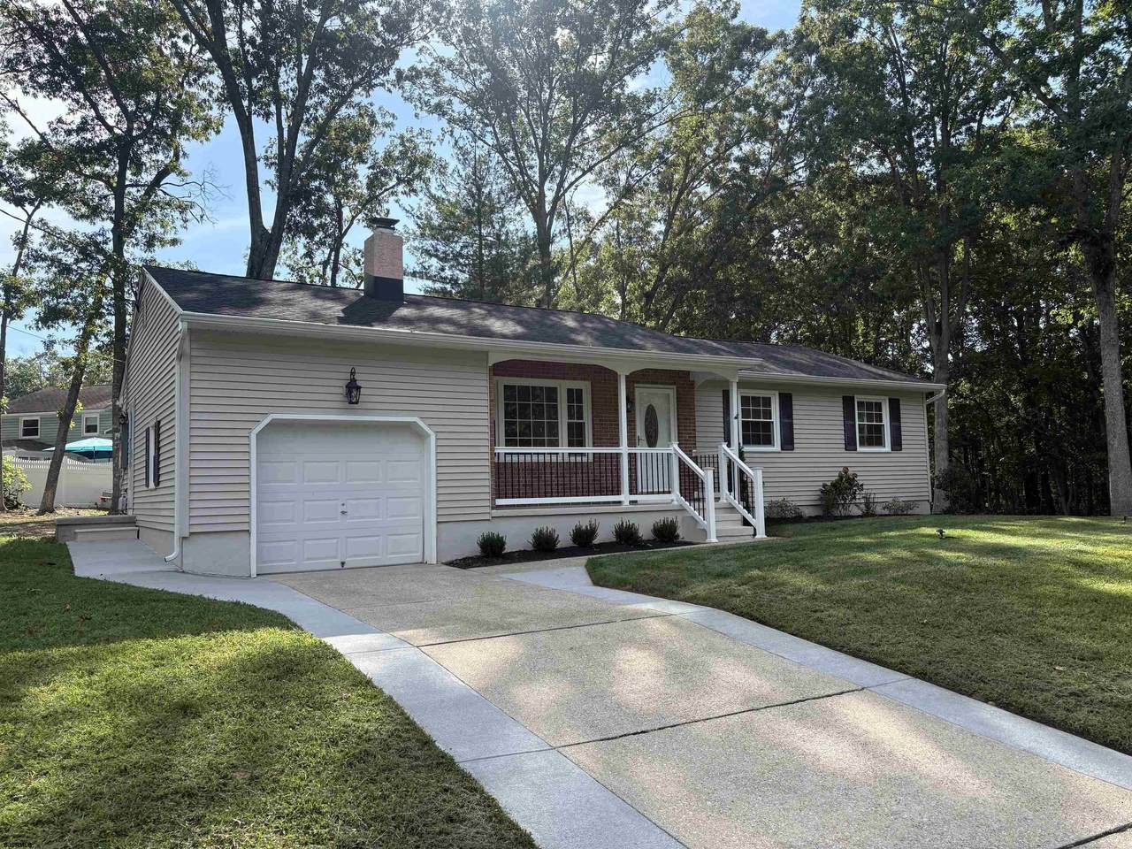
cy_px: 424
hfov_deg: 67.3
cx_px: 566
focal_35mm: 26
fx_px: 850
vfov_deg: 53.1
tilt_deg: +5.2
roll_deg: +2.6
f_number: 1.6
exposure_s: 1/1706
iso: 64
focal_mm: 5.96
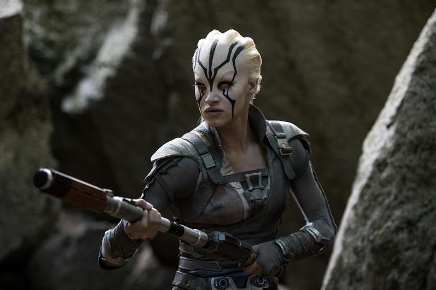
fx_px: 1477
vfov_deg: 11.2
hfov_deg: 16.8
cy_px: 145
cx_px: 218
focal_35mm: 122
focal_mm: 122
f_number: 2.8
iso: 1600
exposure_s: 1/200
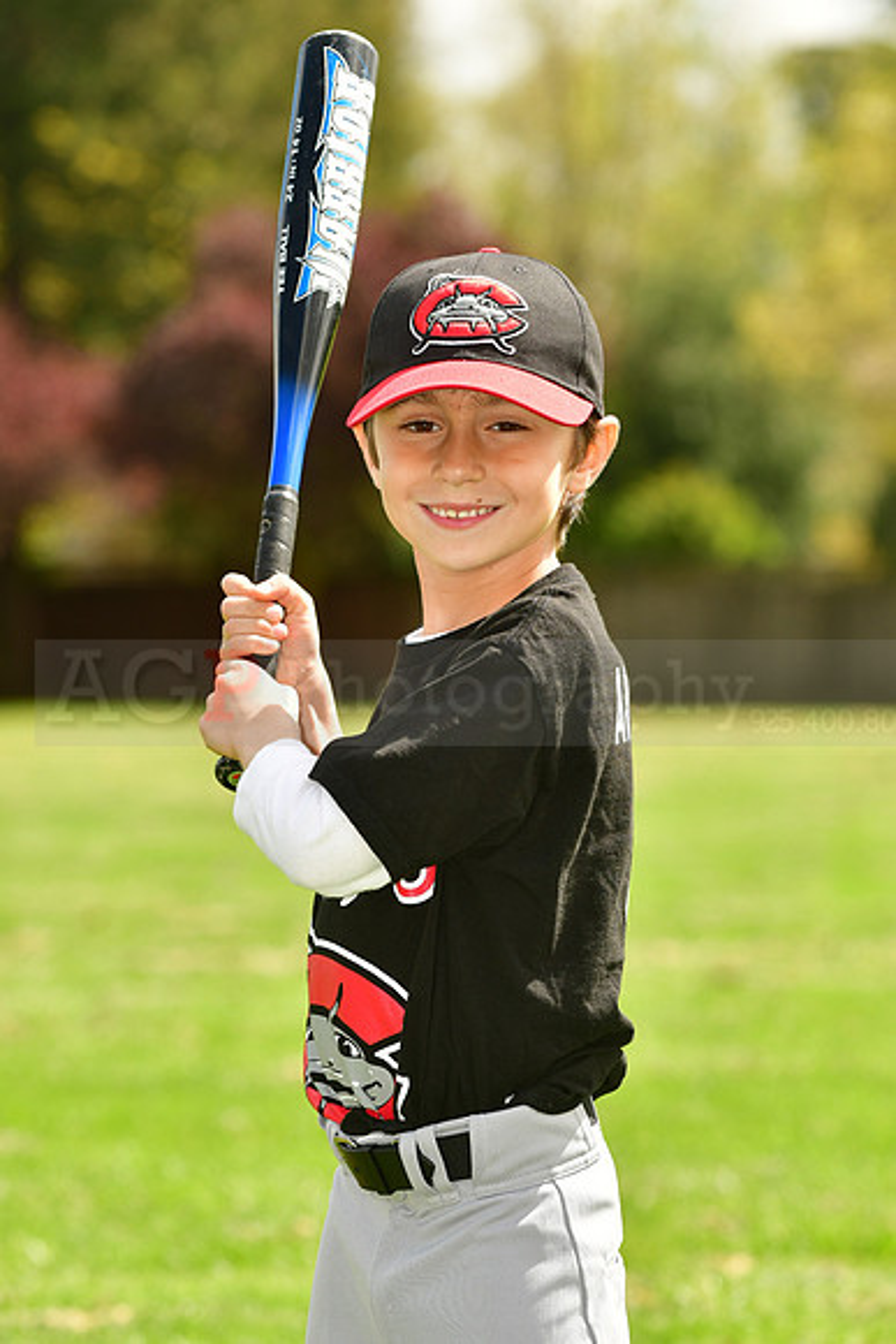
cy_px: 672
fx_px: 7275
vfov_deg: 10.5
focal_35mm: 195
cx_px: 448
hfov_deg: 7.0
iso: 200
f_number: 5
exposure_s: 1/640
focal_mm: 130
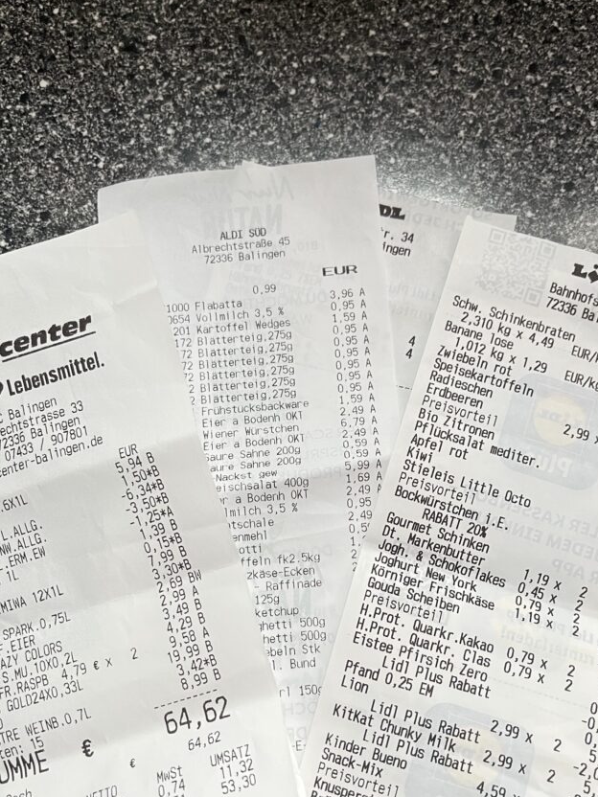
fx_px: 737
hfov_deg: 44.2
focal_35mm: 32
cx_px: 306
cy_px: 485
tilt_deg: -79.7
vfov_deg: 56.3
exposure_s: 1/74
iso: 125
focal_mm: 5.1
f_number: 1.6
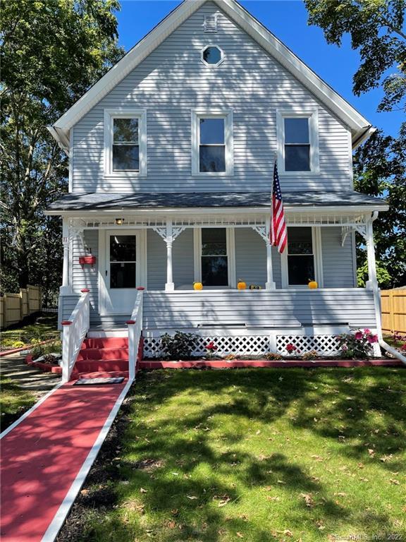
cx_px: 203
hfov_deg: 53.1
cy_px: 271
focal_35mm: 26
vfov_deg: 67.3
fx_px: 407
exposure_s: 1/1852
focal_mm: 5.1
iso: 32
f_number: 1.6
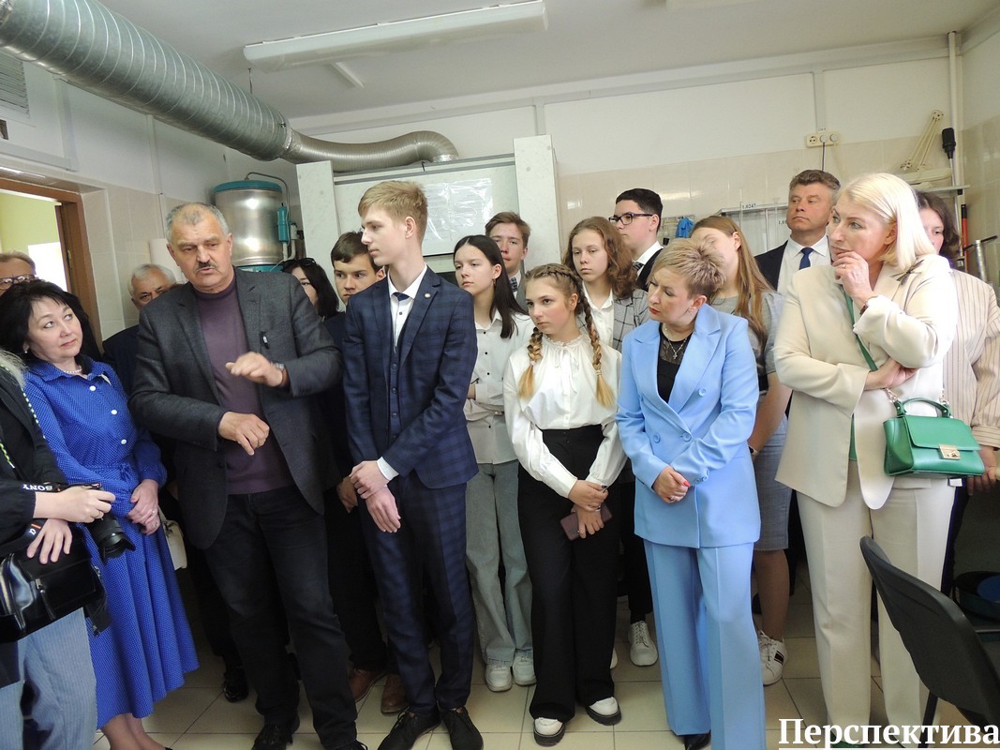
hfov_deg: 71.6
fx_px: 693
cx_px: 500
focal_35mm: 24
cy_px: 375
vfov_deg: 56.8
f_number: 3
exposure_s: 1/30
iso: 360
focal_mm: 4.3
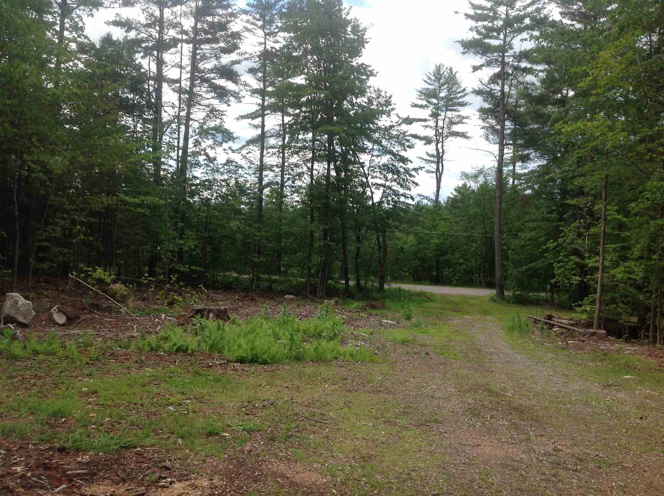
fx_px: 670
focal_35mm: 35
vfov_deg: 40.6
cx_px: 332
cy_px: 248
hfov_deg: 52.7
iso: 50
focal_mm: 4.28
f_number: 2.4
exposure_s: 1/864
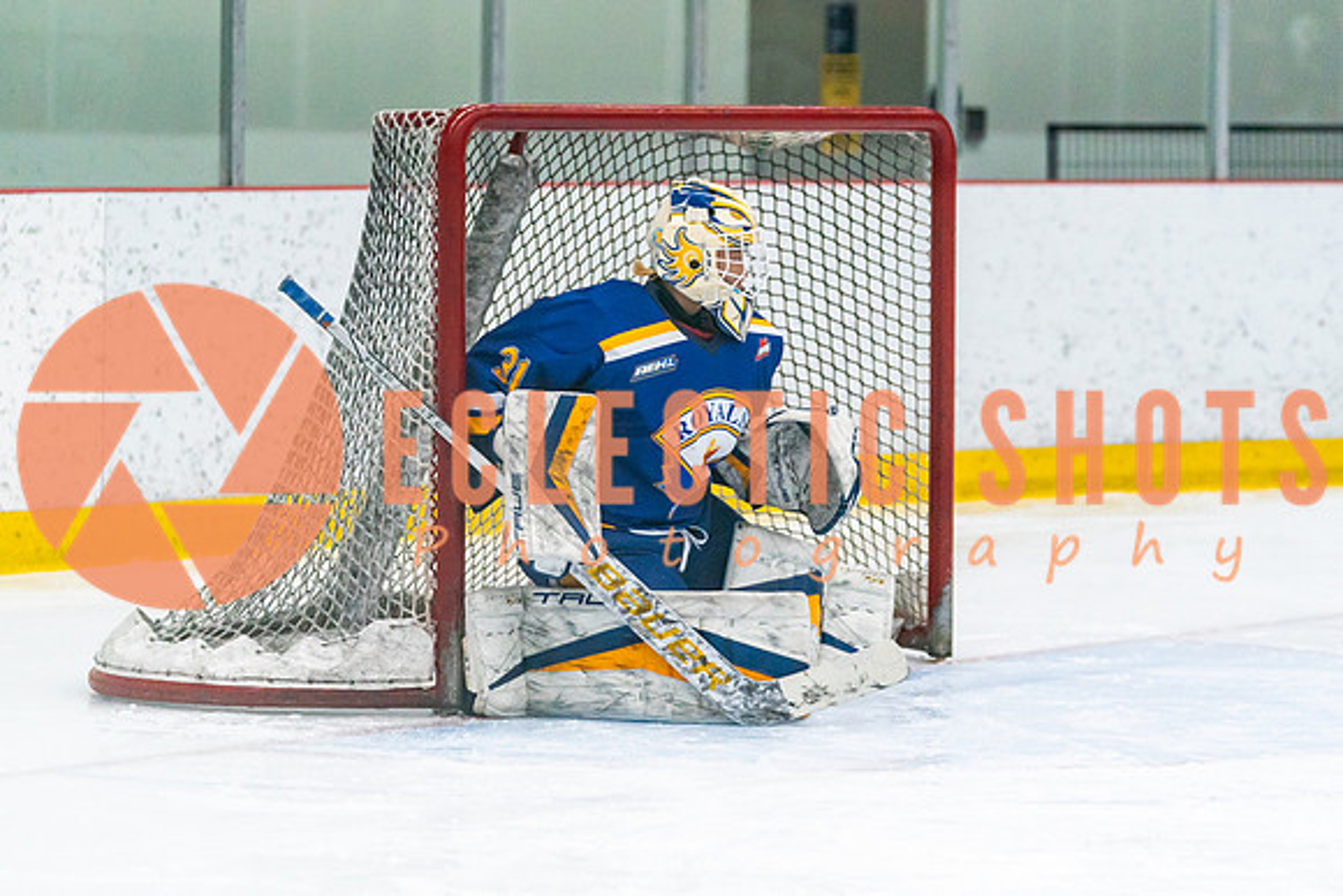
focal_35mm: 185
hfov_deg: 11.1
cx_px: 672
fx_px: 6891
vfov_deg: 7.4
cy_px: 423
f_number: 2.8
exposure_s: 1/1250
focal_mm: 129
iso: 3200
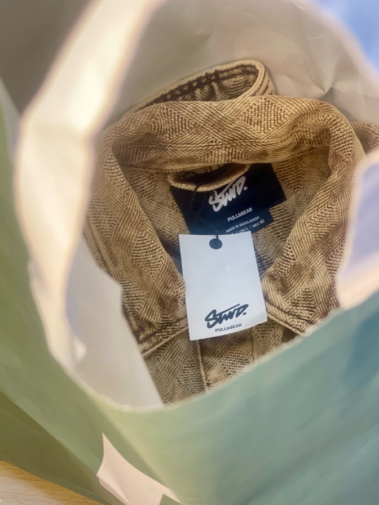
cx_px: 197
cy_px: 261
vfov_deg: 33.2
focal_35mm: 58
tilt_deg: -63.8
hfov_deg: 25.2
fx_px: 847
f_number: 2
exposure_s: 1/25
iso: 400
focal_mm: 6
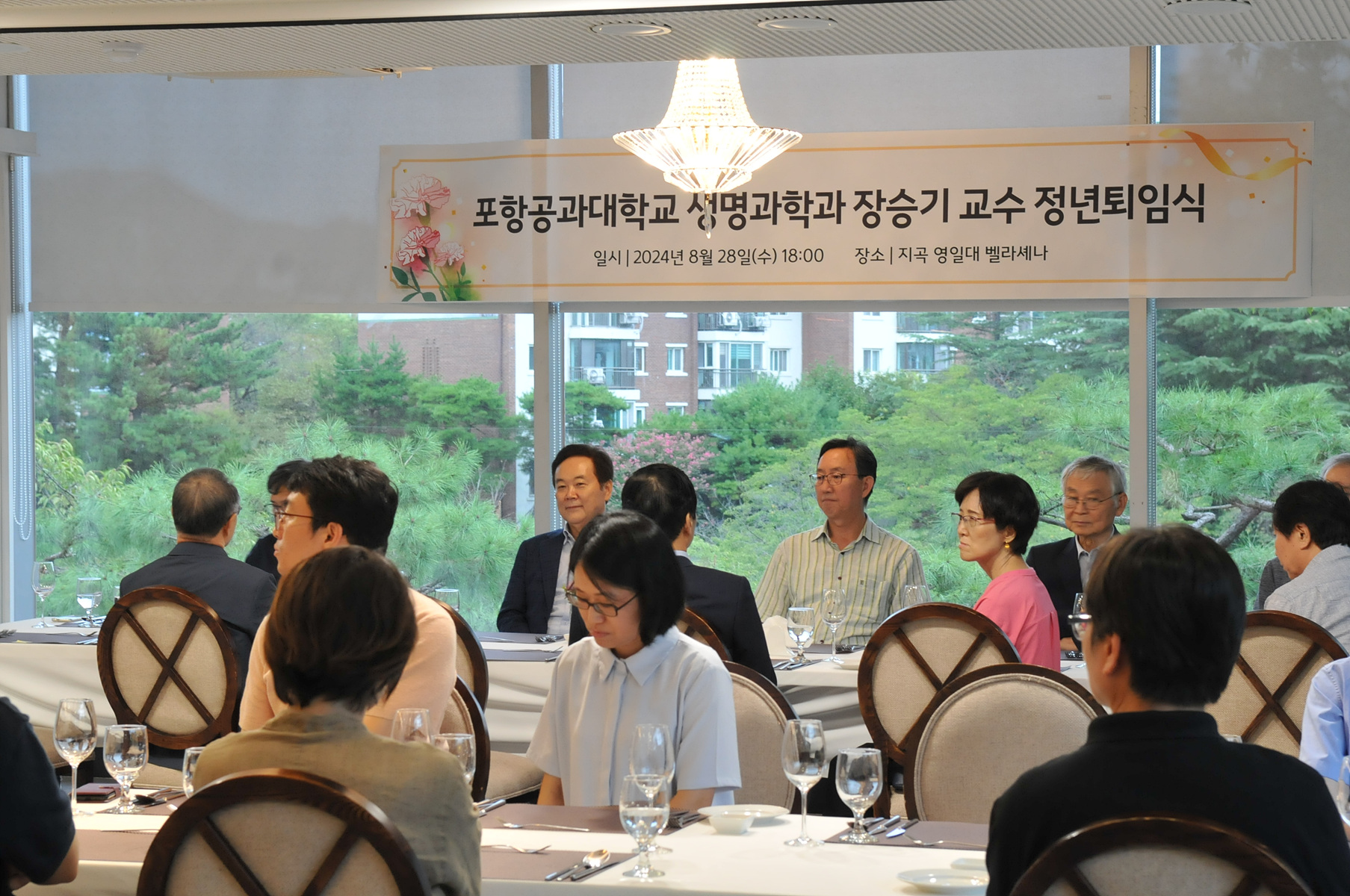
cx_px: 675
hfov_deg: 24.6
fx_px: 3090
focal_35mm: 82
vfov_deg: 16.5
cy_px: 448
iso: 900
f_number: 7.1
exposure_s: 1/30
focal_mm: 55
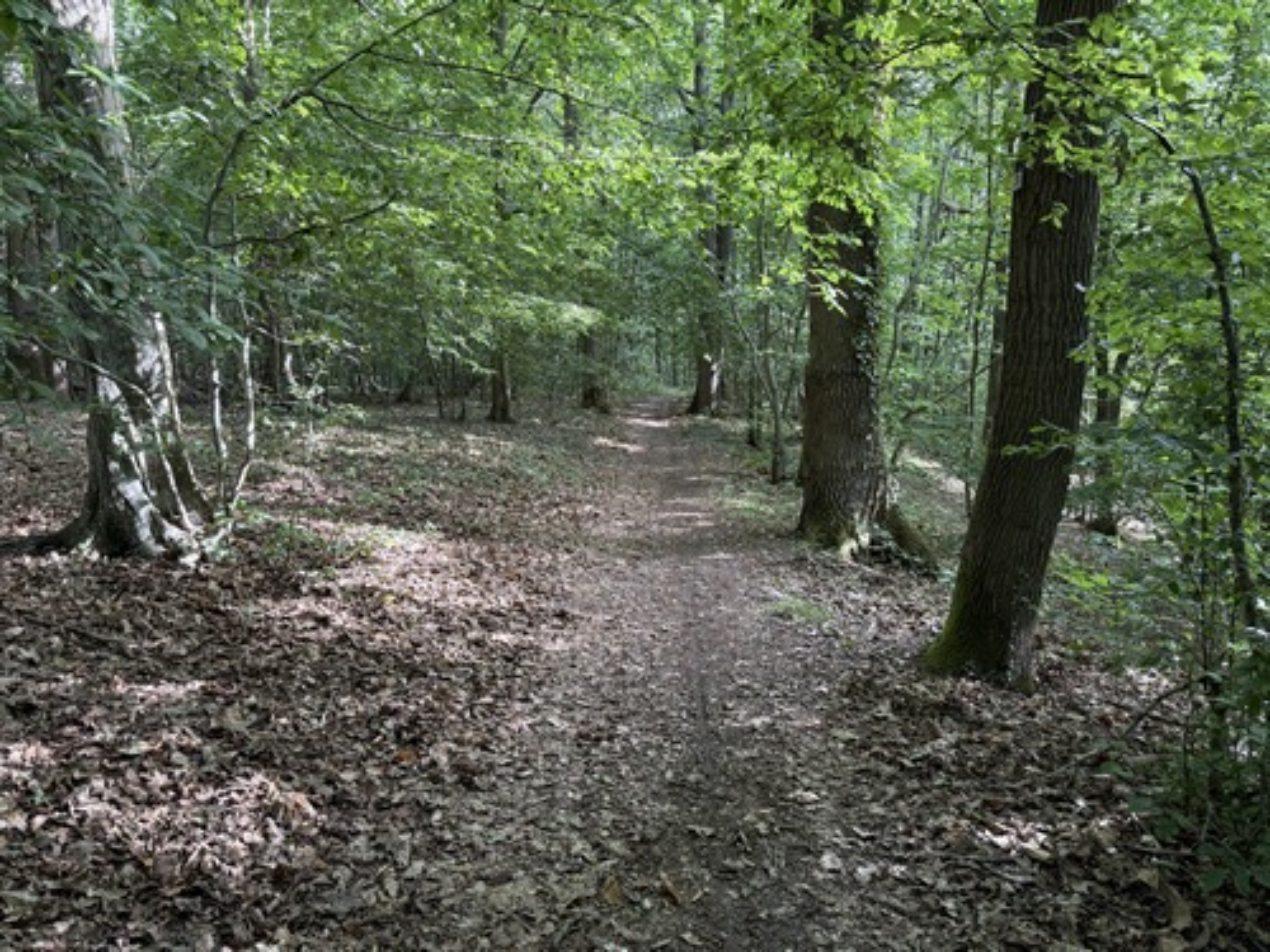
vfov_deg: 56.8
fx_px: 881
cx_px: 635
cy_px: 476
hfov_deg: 71.6
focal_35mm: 24
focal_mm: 6.76
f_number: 1.78
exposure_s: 1/121
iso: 160
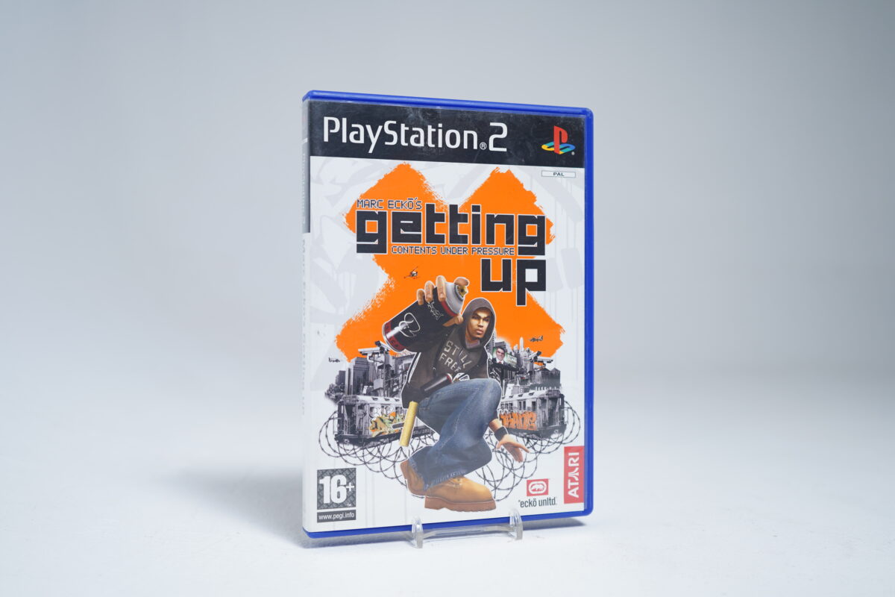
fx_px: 920
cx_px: 448
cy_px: 298
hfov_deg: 51.9
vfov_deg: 35.9
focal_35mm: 37
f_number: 4
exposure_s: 1/15
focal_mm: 37
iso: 160
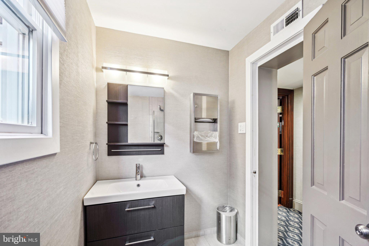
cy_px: 123
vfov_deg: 73.7
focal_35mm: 16
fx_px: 164
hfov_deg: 96.7
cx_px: 184
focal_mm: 16
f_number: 8
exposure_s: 1/6
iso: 400
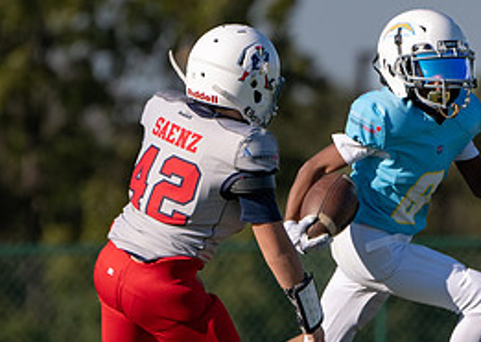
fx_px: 18796
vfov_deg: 1.0
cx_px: 336
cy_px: 289
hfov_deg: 1.5
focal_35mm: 1377
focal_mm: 400
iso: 250
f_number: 5.6
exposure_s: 1/3200
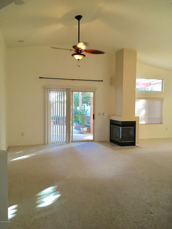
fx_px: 192
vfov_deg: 61.7
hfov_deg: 48.2
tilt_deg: -7.6
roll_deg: +0.1
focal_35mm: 29
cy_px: 114
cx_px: 86
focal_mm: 4.15
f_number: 2.2
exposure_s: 1/30
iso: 64
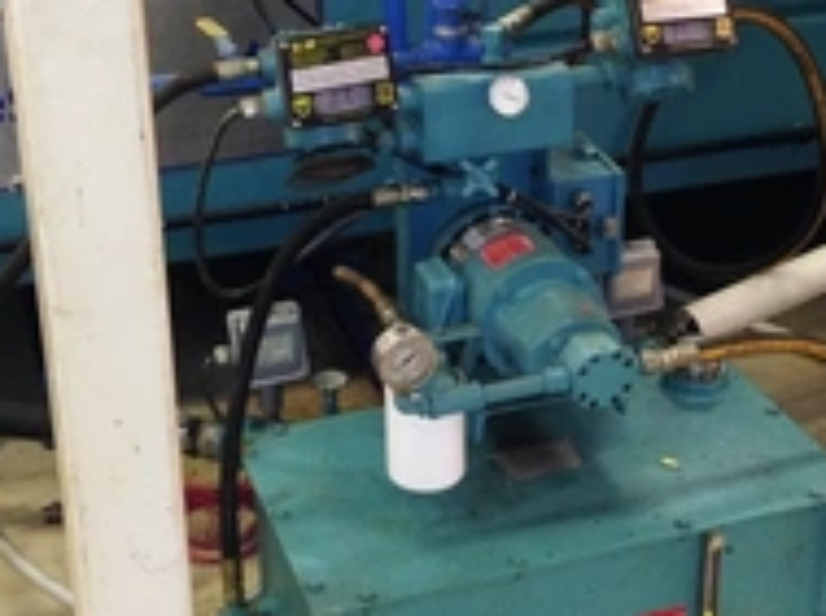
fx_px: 1667
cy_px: 236
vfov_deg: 20.9
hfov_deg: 27.8
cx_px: 441
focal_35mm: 70
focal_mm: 4.12
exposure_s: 1/16
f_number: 2.4
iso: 160
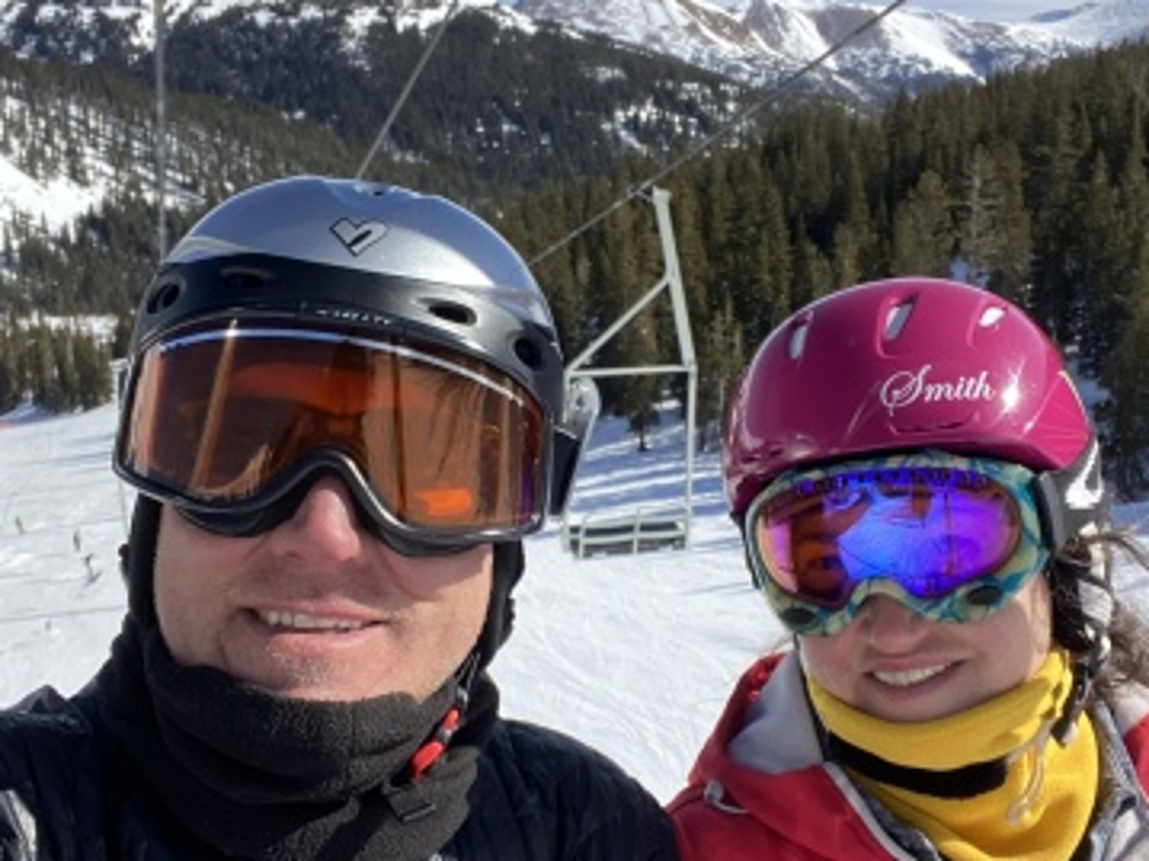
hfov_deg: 45.8
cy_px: 474
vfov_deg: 35.1
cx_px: 592
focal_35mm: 41
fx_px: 1360
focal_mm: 2.71
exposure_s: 1/636
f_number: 2.2
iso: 25
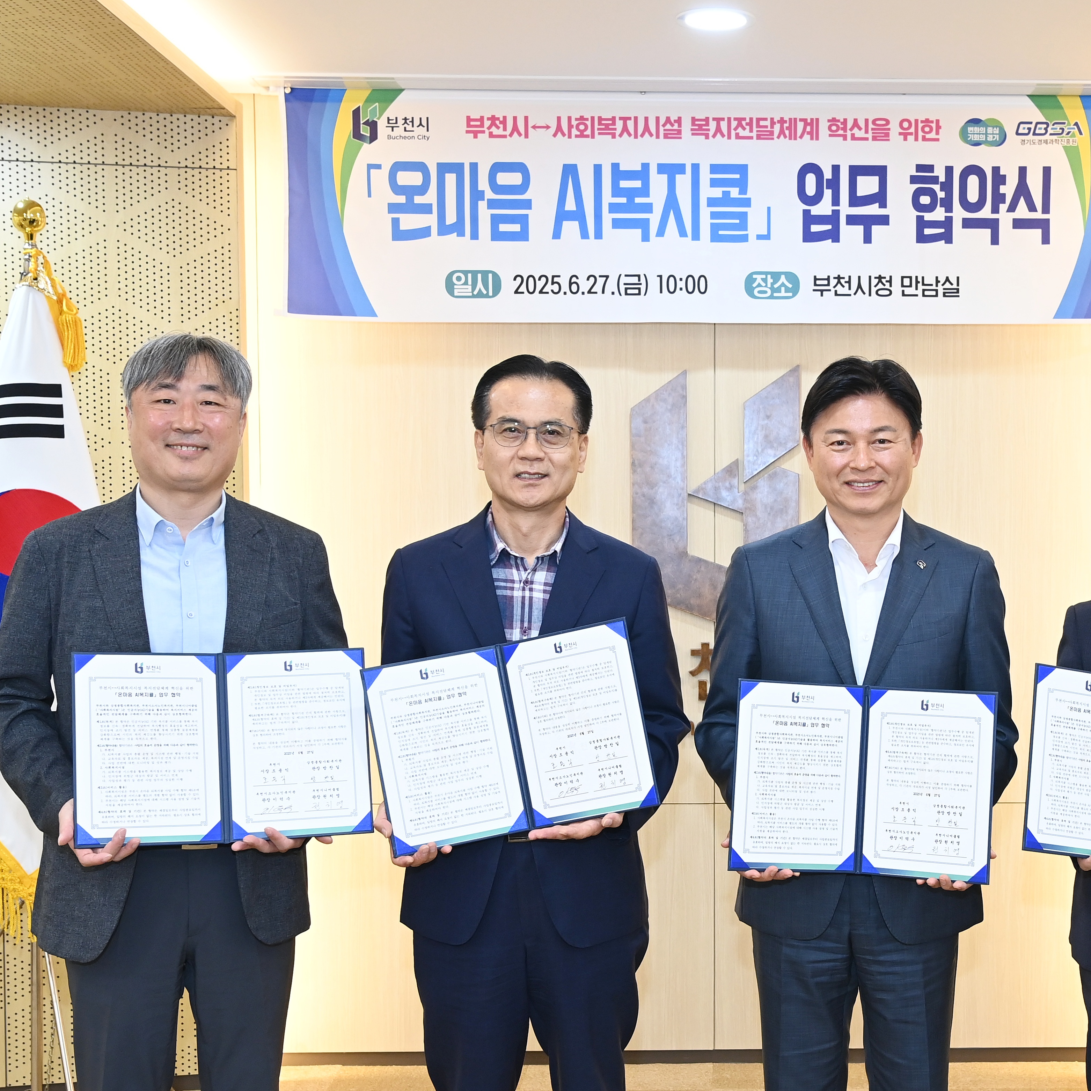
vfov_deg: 36.8
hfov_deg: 36.5
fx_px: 1640
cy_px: 540
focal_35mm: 46
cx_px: 698
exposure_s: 1/160
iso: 2500
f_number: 6.3
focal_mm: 35
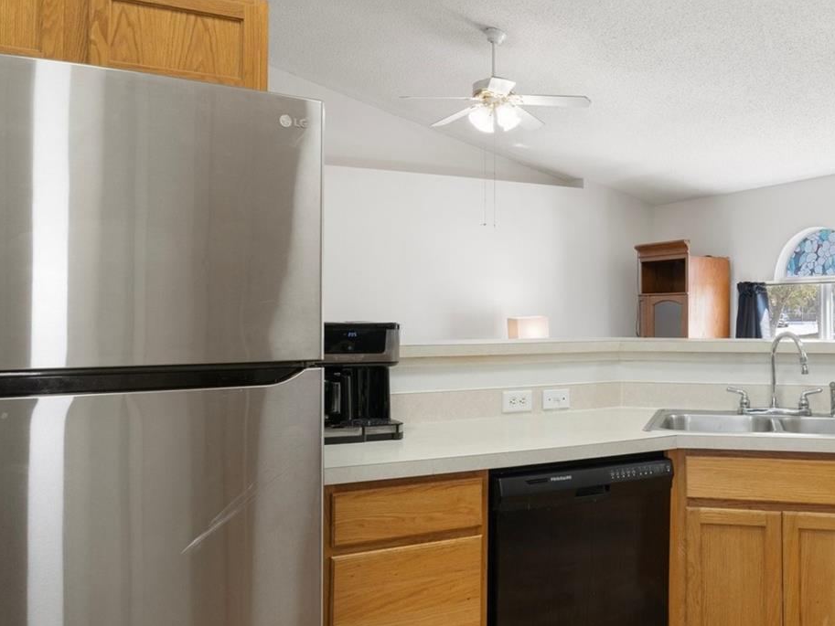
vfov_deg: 43.1
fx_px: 792
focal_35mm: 33
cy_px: 311
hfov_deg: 54.7
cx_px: 538
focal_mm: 13
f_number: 8
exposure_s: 1/8
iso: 320
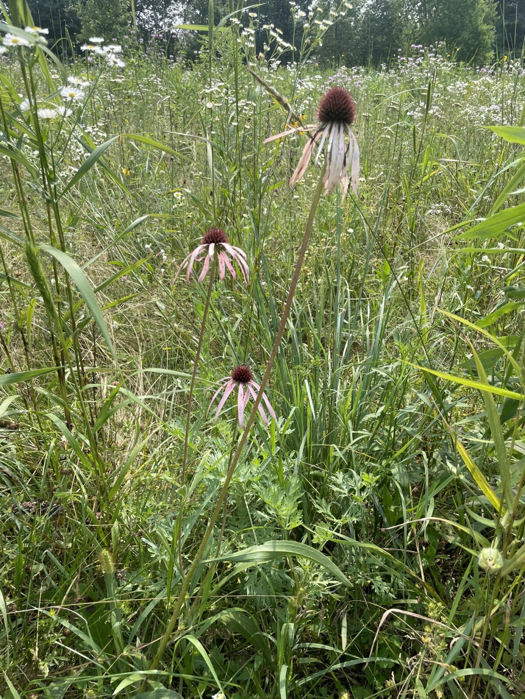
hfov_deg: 53.1
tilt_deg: -24.4
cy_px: 350
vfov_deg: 67.3
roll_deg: +0.7
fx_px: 526
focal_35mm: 26
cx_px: 262
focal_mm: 4.2
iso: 32
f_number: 1.6
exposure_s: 1/1366
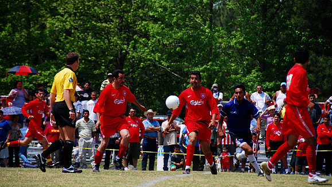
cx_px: 166
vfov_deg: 3.8
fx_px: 2783
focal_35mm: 316
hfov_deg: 6.8
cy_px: 102
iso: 100
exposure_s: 1/400
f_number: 5.6
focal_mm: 200
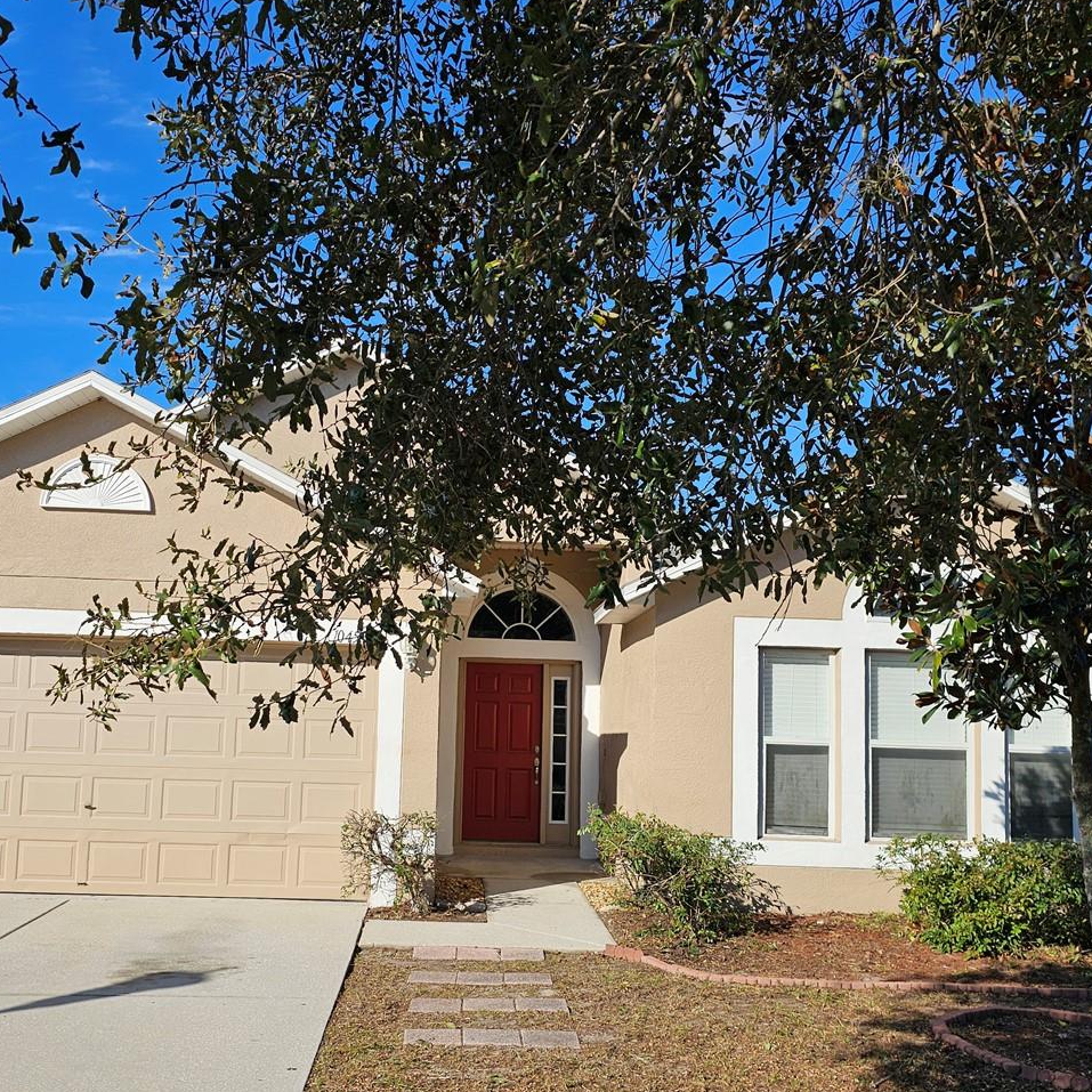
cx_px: 467
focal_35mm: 34
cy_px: 632
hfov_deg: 48.3
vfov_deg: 48.3
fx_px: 1213
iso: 10
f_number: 1.7
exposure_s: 1/1111
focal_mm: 6.3
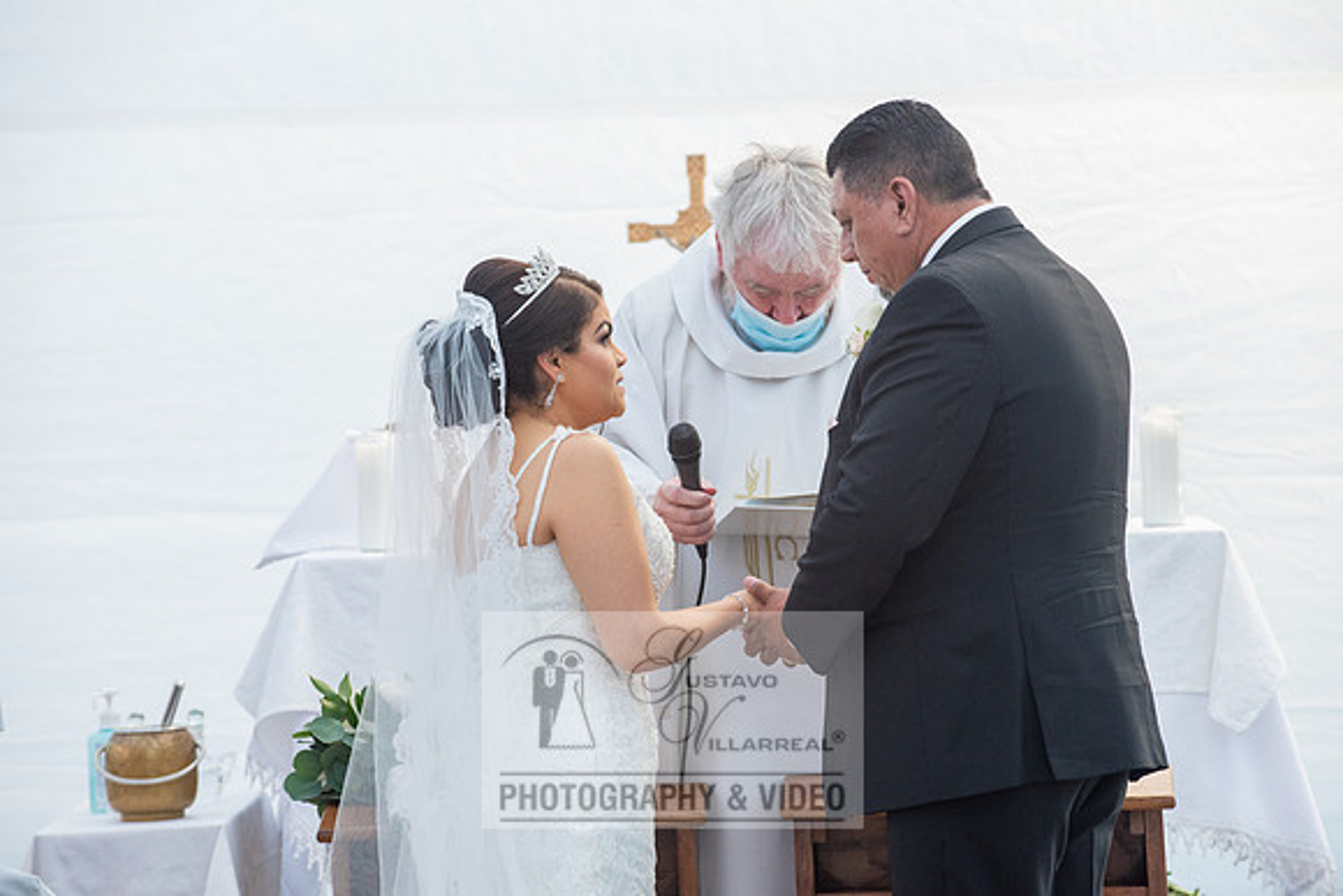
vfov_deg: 7.6
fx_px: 6716
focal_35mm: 180
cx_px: 672
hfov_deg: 11.4
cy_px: 448
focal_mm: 180
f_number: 6.3
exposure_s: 1/125
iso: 800
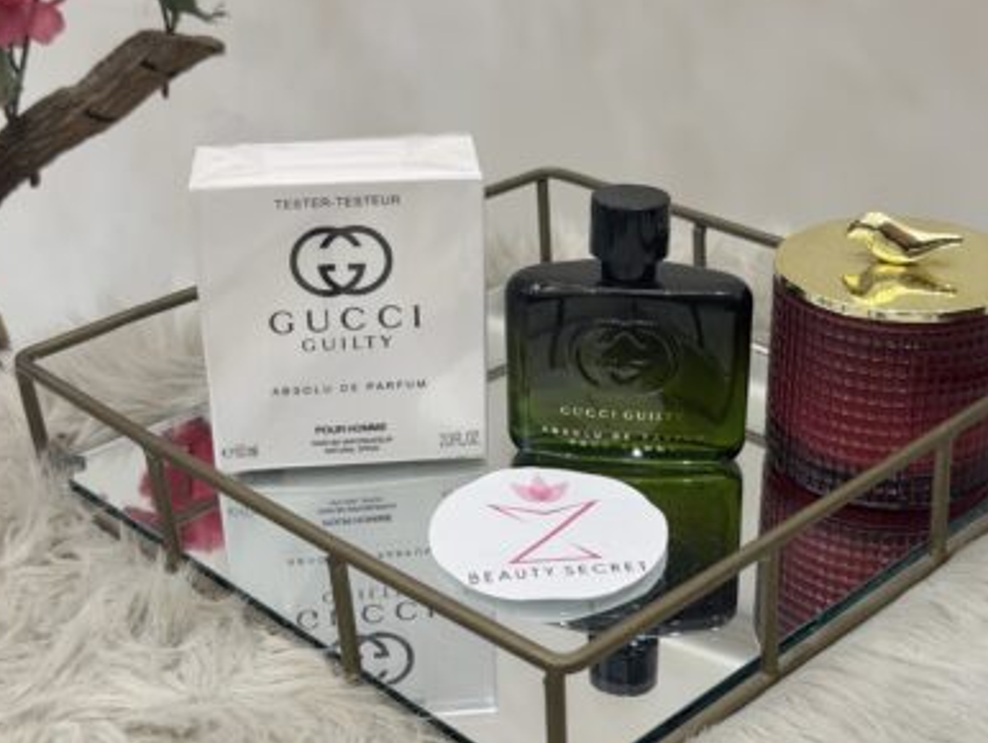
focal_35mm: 56
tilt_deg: -27.3
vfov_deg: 26.1
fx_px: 1599
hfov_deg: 34.3
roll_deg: +2.2
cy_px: 379
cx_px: 543
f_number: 1.78
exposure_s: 1/50
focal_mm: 6.76
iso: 160
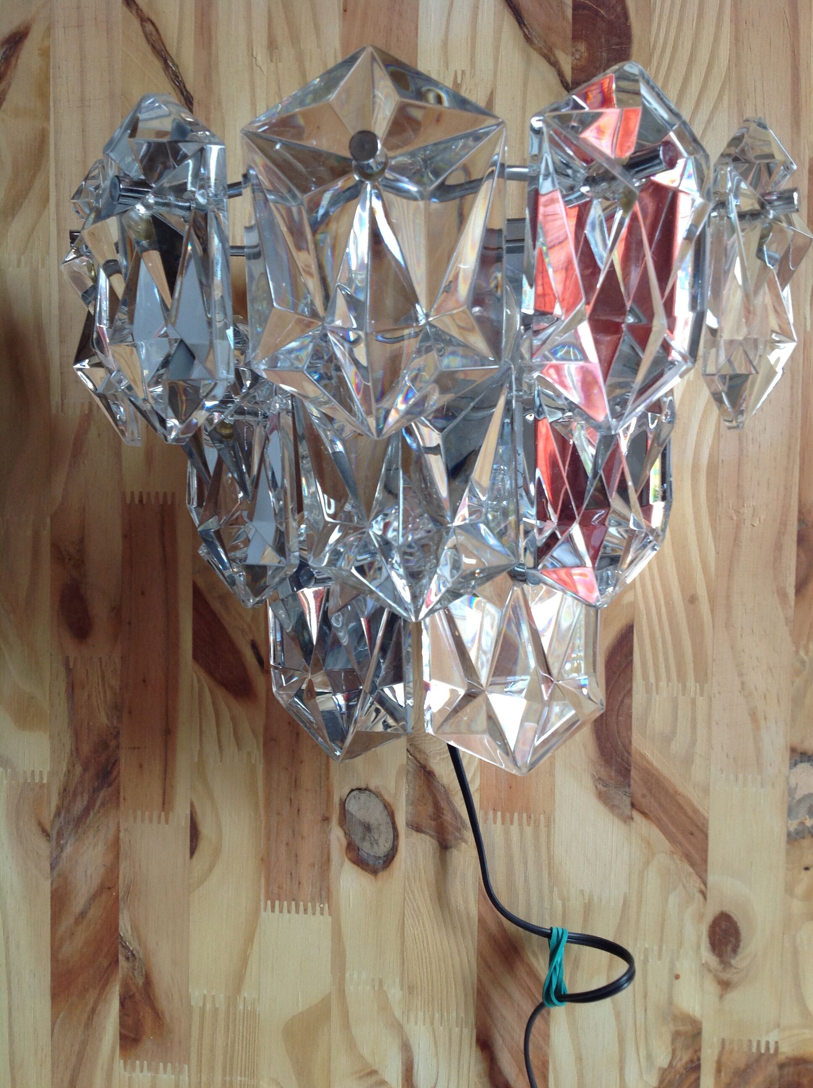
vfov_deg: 52.7
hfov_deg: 40.6
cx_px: 406
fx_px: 1099
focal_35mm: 35
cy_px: 544
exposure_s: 1/40
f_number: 2.4
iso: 64
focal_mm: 4.28
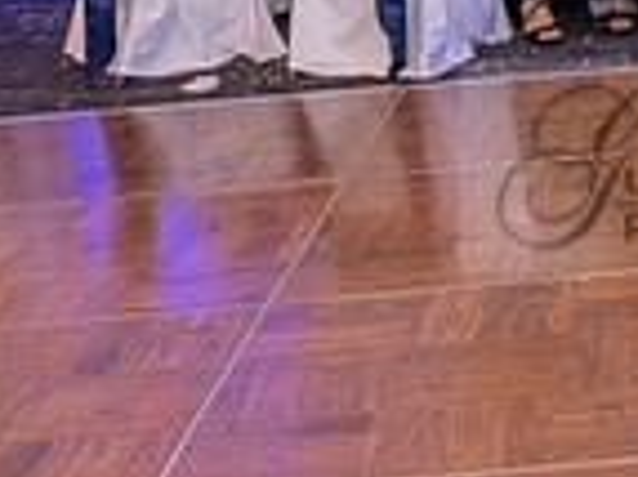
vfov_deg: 13.1
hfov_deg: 16.4
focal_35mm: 113
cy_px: 167
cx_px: 848
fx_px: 2081
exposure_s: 1/200
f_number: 3.5
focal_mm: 29
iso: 1600
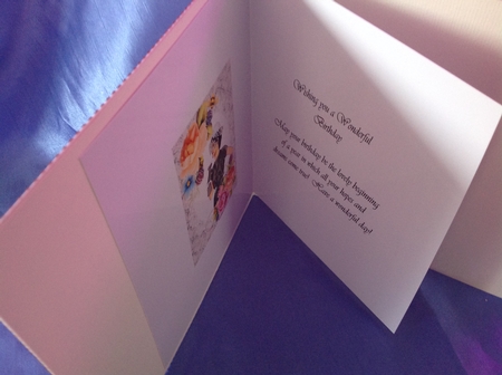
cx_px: 251
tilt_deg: -50.9
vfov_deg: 40.6
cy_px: 188
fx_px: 507
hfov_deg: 52.7
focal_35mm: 35
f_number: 2.4
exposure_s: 1/15
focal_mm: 4.28
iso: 125
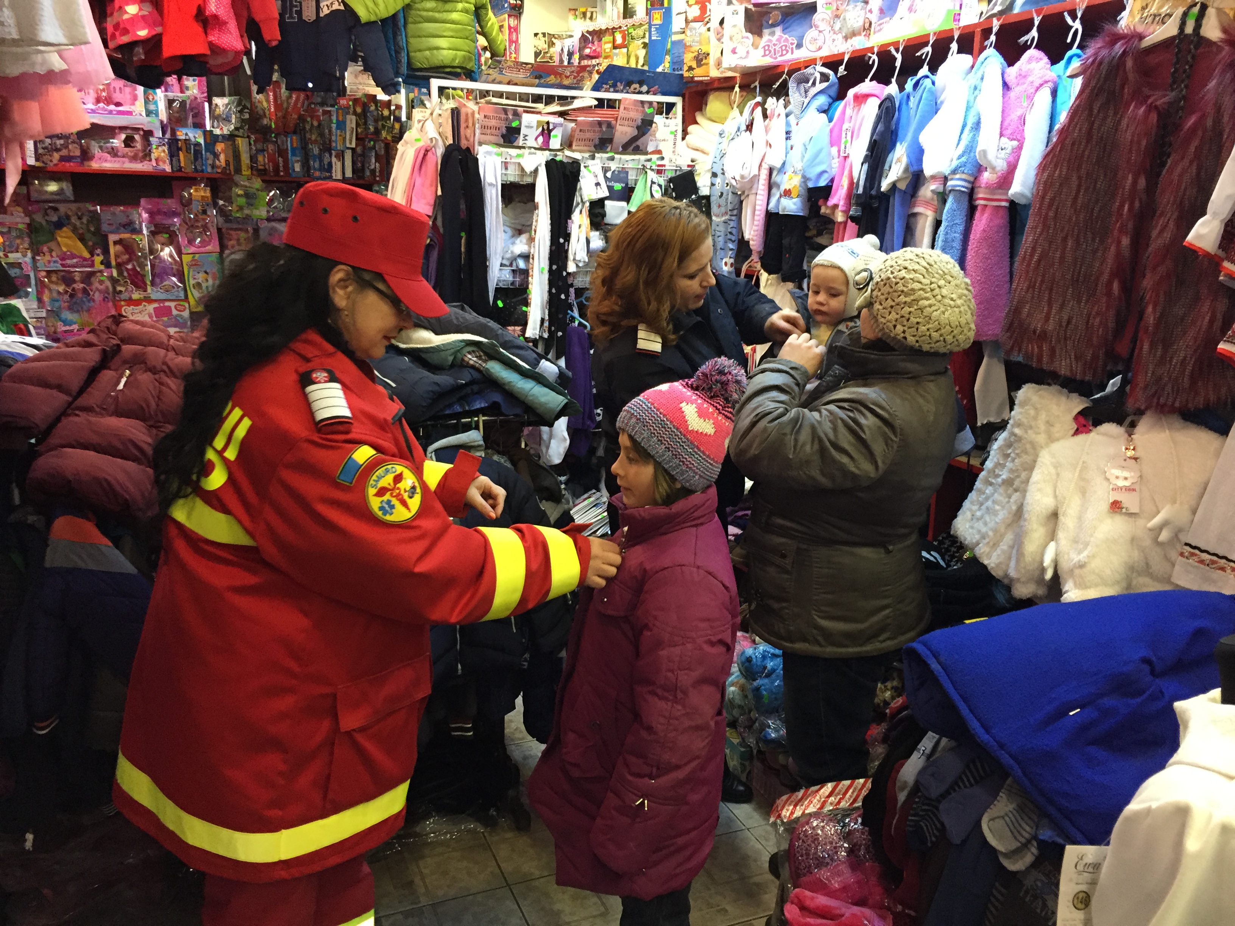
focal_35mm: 29
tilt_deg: -12.8
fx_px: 1035
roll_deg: -1.2
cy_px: 463
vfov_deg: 48.2
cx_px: 618
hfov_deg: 61.7
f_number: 2.2
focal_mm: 4.15
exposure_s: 1/33
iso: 200
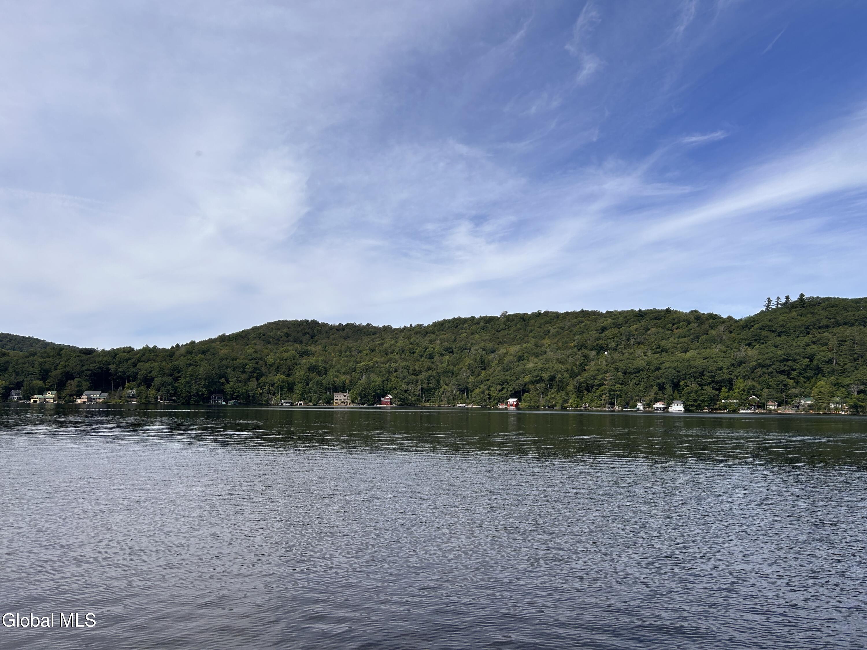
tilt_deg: +5.8
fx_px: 651
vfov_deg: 53.1
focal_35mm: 26
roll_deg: -0.2
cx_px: 434
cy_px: 325
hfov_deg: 67.3
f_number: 1.5
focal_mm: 5.7
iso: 50
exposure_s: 1/5882
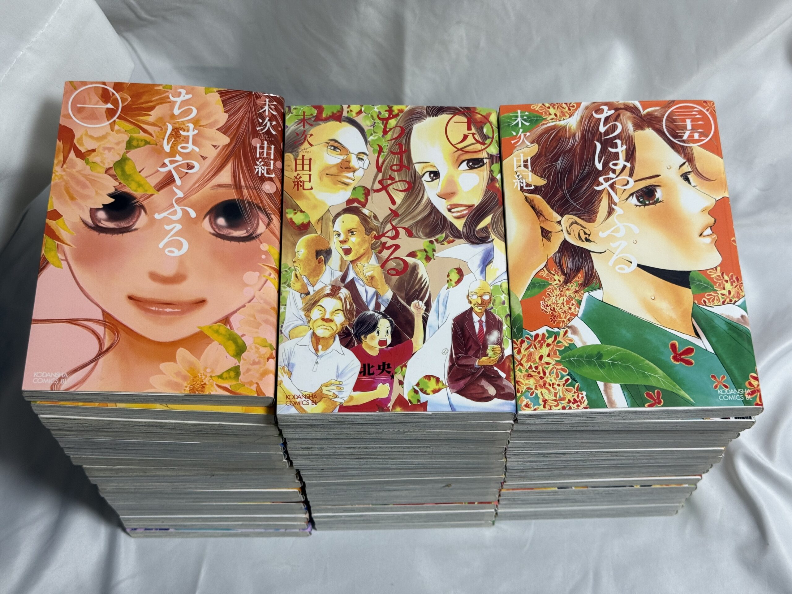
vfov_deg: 30.3
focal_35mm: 48
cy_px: 297
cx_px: 396
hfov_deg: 39.7
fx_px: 1098
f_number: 1.78
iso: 64
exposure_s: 1/78
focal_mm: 6.76
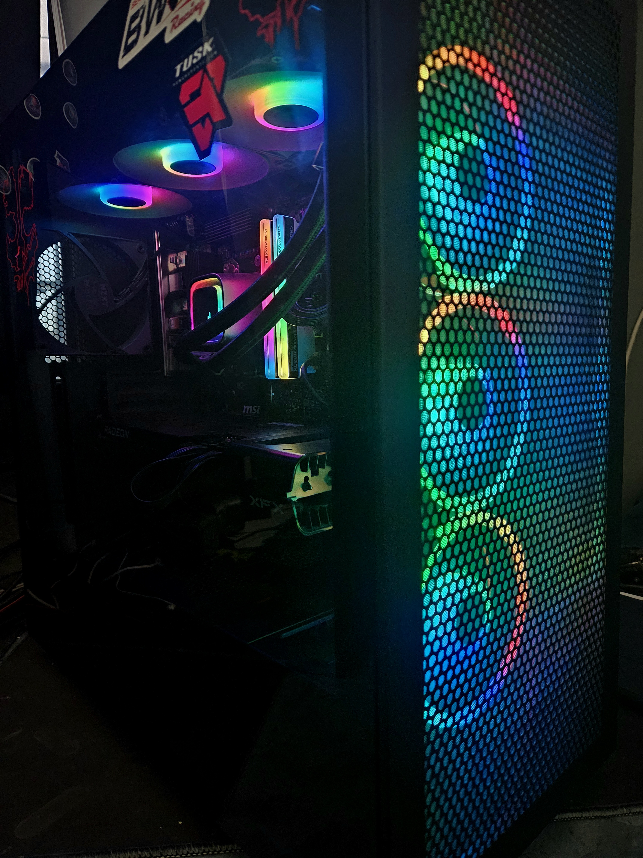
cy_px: 429
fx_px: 570
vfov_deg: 73.9
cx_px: 322
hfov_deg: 58.9
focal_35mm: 23
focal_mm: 5.4
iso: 1250
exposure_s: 1/25.1
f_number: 1.8
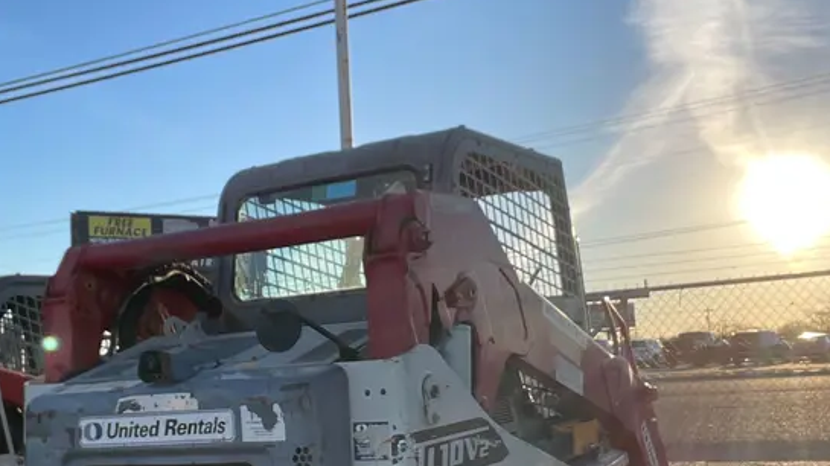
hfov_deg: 46.4
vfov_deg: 27.0
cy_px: 281
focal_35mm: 44
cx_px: 414
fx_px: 968
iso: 25
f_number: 2.2
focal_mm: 2.71
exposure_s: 1/1018
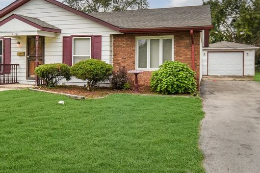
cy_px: 46
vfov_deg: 43.7
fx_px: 209
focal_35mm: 29
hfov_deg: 63.6
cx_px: 138
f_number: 3.5
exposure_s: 1/250
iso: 100
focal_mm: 10
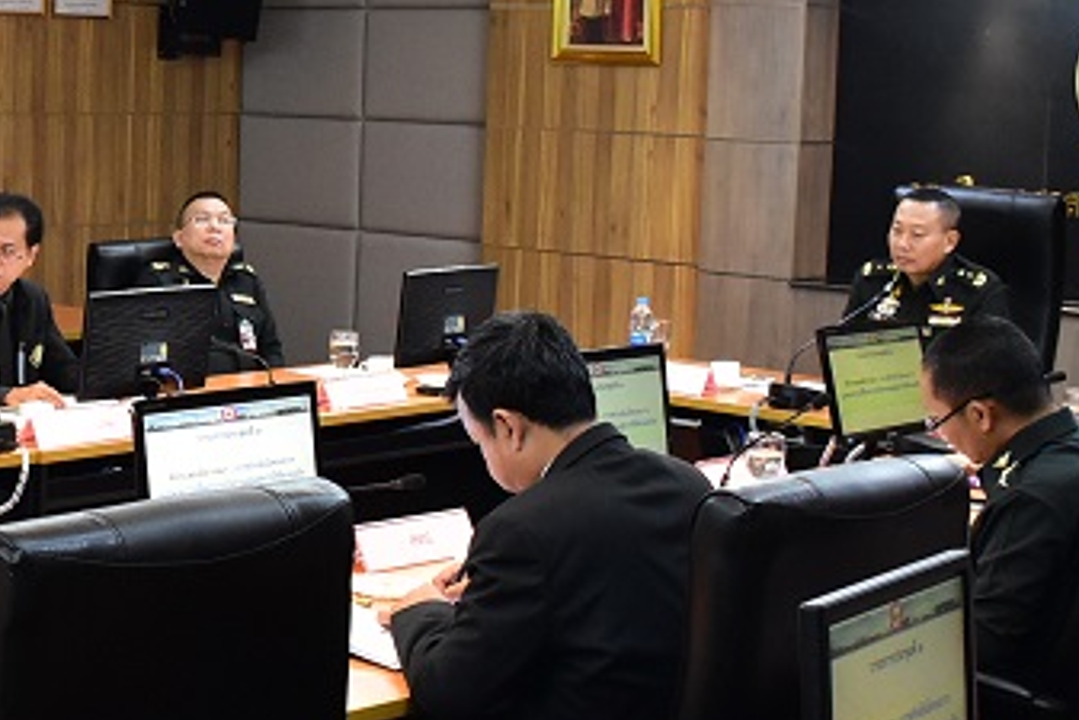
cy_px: 291
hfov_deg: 26.2
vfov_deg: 18.9
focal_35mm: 72
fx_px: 2159
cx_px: -58
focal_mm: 18
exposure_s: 1/80
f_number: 4.5
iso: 2500
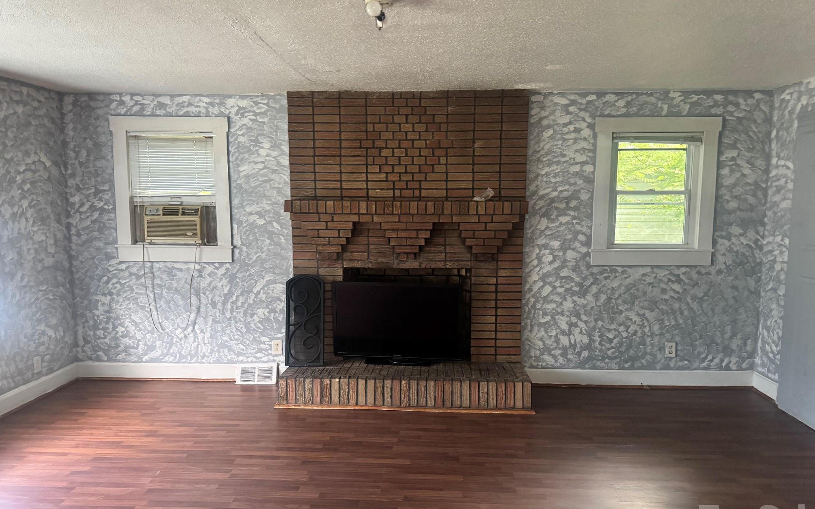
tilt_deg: -5.8
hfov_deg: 70.4
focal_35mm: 26
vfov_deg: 47.5
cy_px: 273
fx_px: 577
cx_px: 412
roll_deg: +0.4
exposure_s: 1/42
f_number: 1.78
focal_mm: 6.76
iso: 800
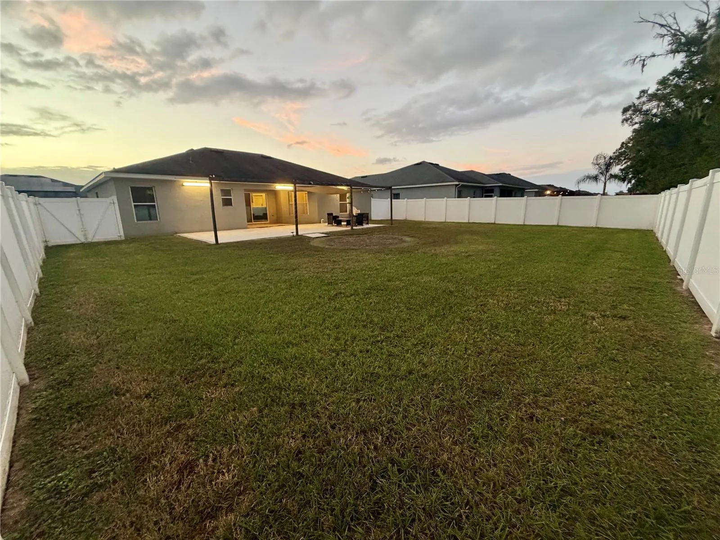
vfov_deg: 85.7
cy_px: 270
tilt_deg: -12.6
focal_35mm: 14
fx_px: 291
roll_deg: +2.1
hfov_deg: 102.1
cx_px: 360
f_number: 2.2
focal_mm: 2.22
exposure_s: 1/113
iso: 320
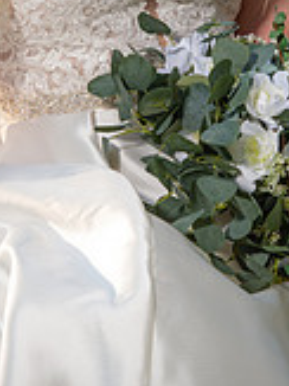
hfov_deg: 3.1
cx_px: 201
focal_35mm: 480
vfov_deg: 4.1
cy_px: 40
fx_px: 5350
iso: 125
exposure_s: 1/160
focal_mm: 140
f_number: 6.3
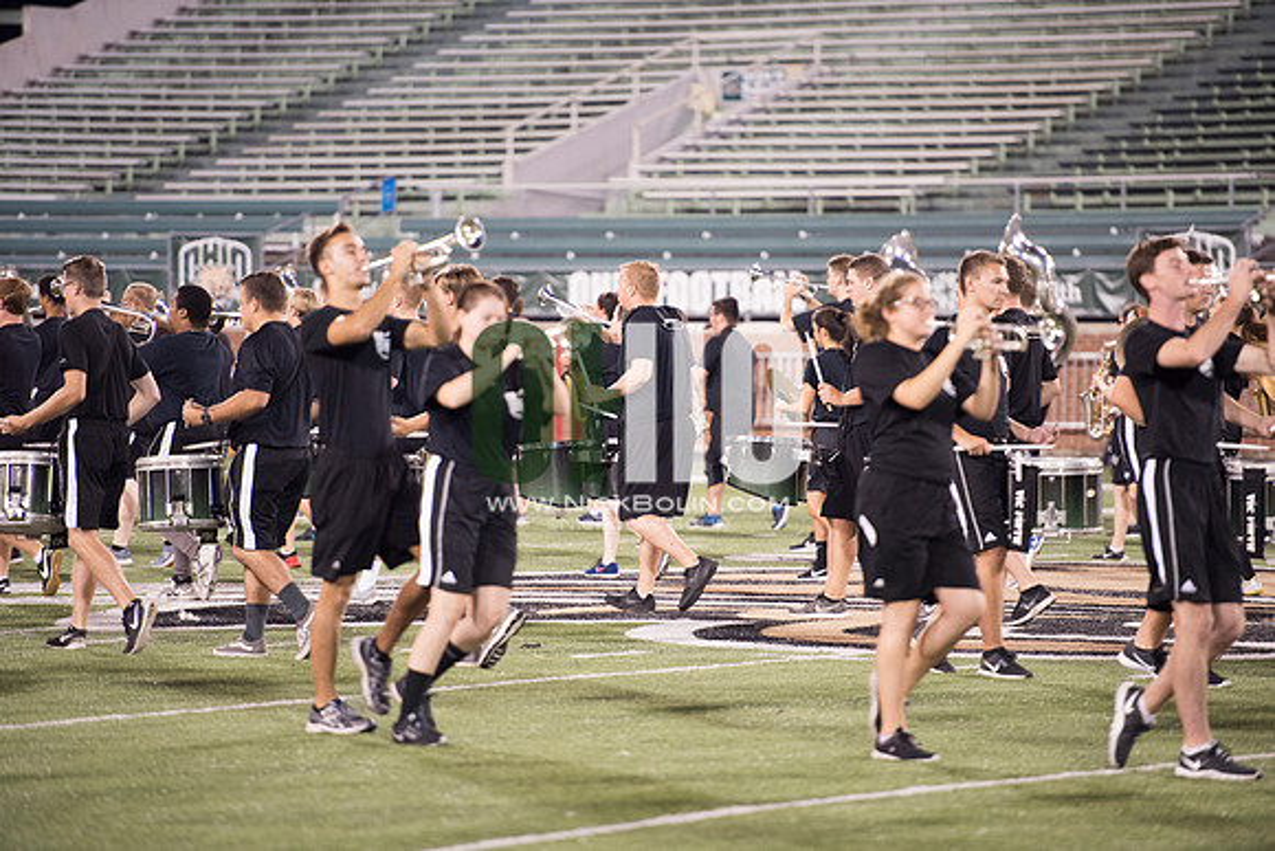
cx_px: 638
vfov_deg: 6.9
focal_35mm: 200
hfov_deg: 10.3
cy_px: 426
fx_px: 7085
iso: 1000
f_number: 2.8
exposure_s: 1/320
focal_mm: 200
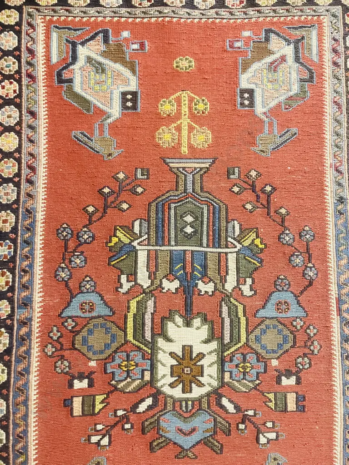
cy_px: 232
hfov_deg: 49.7
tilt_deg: -78.6
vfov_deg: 63.4
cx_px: 174
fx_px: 376
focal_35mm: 28
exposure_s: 1/50
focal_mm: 3.99
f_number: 1.8
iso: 250
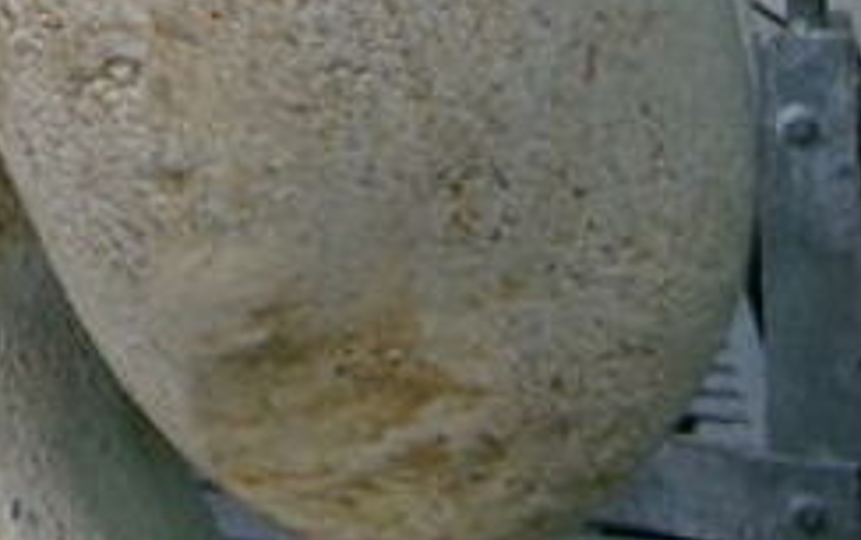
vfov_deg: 6.9
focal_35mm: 162
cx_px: -847
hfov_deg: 11.6
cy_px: -1364
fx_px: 3805
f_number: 3.9
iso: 100
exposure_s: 1/240
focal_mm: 5.1
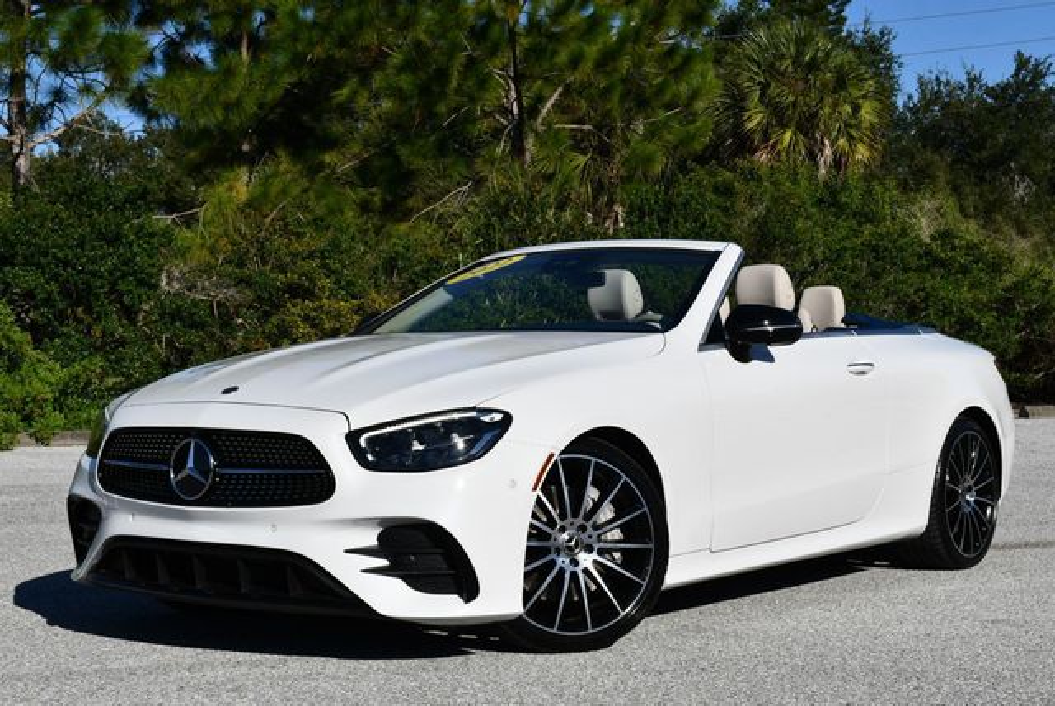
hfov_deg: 33.4
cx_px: 528
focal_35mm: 60
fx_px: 1760
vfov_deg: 22.7
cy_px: 353
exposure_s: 1/320
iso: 100
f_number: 9
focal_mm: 30
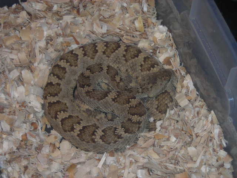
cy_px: 89
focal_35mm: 90
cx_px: 118
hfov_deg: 21.8
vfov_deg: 16.4
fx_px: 616
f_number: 4.6
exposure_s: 1/60.1
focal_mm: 14.8
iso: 50
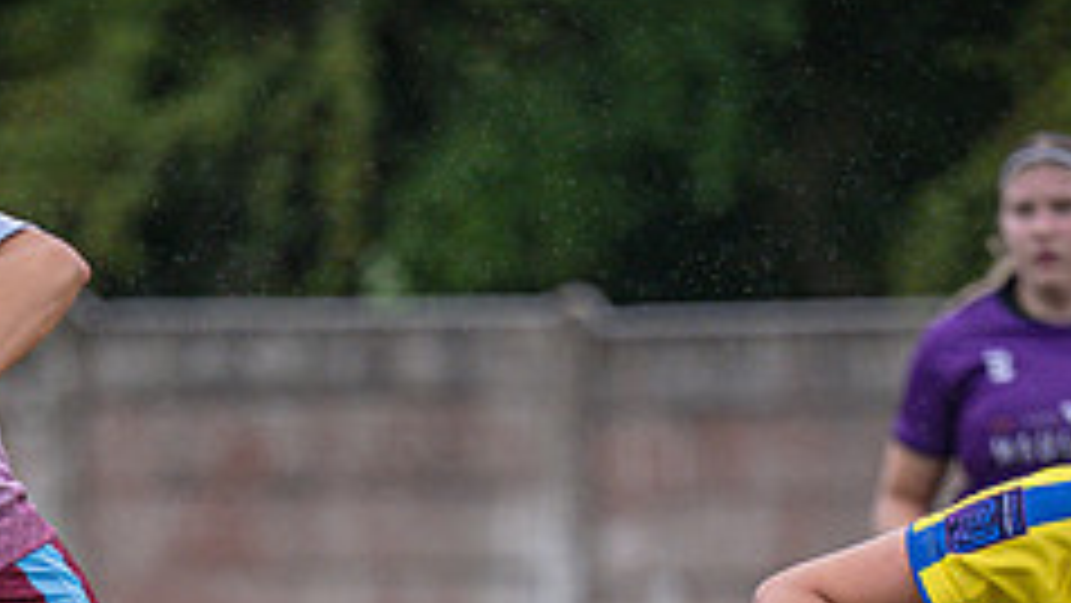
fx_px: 19798
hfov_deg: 3.1
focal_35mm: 697
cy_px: 1245
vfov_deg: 1.7
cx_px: 244
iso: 400
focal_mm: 170
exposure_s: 1/2500
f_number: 2.8
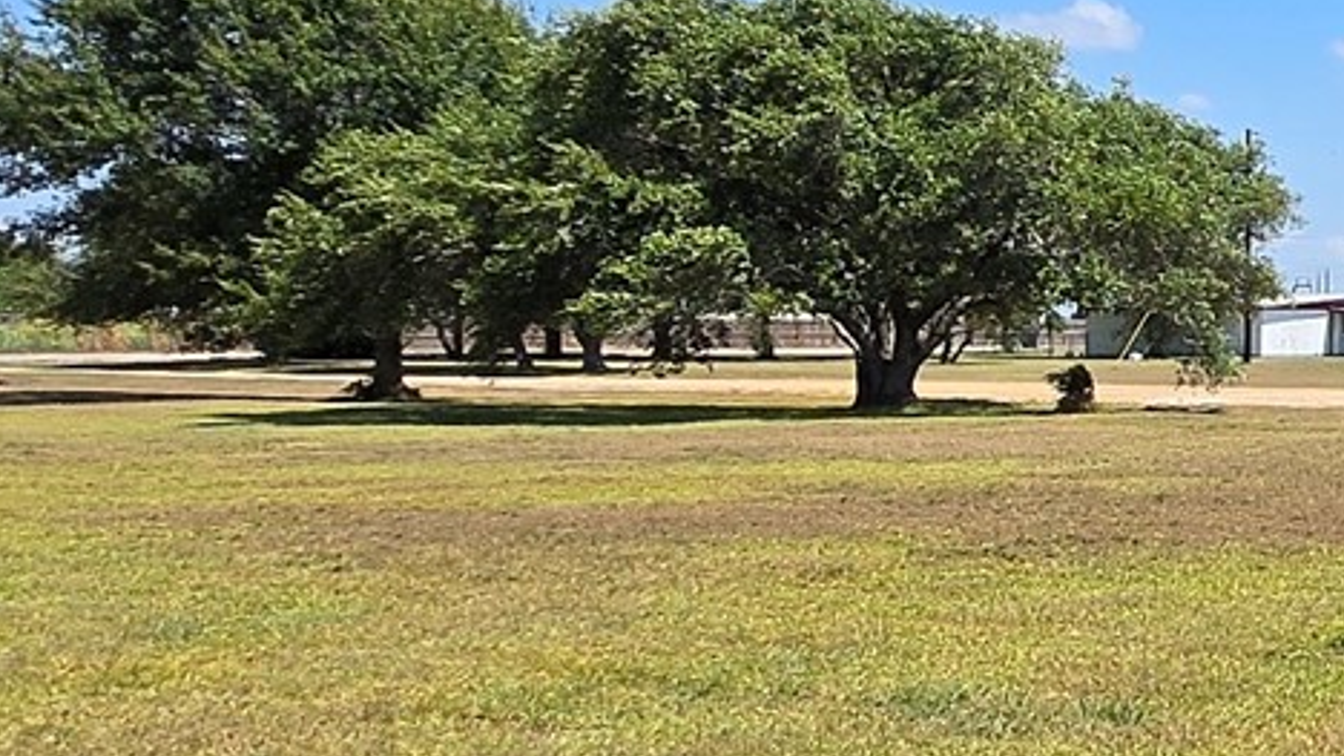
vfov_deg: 19.3
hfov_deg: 25.5
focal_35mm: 62
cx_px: 2007
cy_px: 210
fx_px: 2209
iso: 25
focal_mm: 1.7
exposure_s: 1/1111
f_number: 2.2
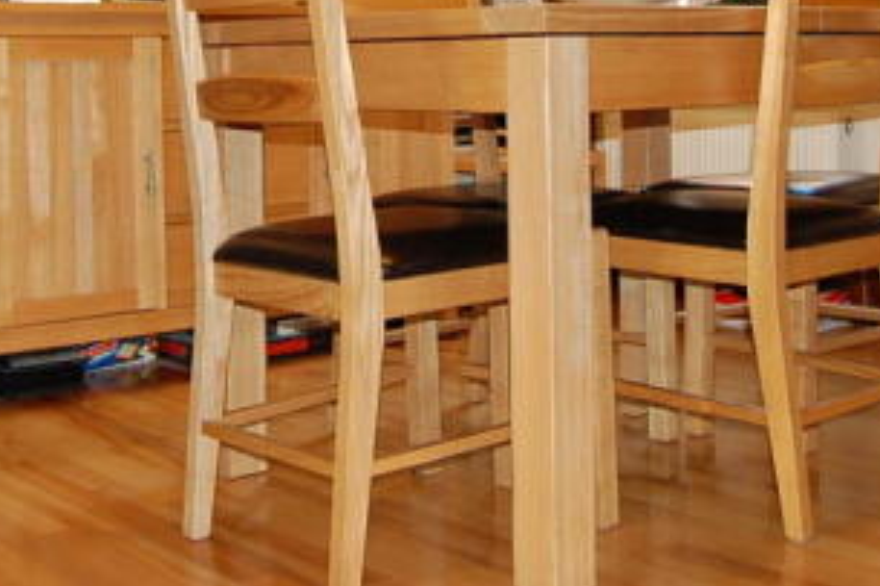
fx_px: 1417
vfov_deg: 22.5
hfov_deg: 34.5
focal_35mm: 58
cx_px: 392
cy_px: 14
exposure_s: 1/60
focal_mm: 18
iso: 400
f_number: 3.5
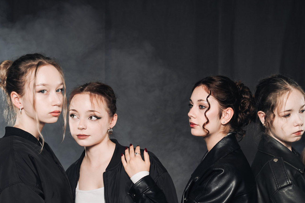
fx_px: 534
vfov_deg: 21.1
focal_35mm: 63
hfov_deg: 31.8
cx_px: 174
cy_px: 188
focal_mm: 28
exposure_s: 1/160
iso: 500
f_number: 4
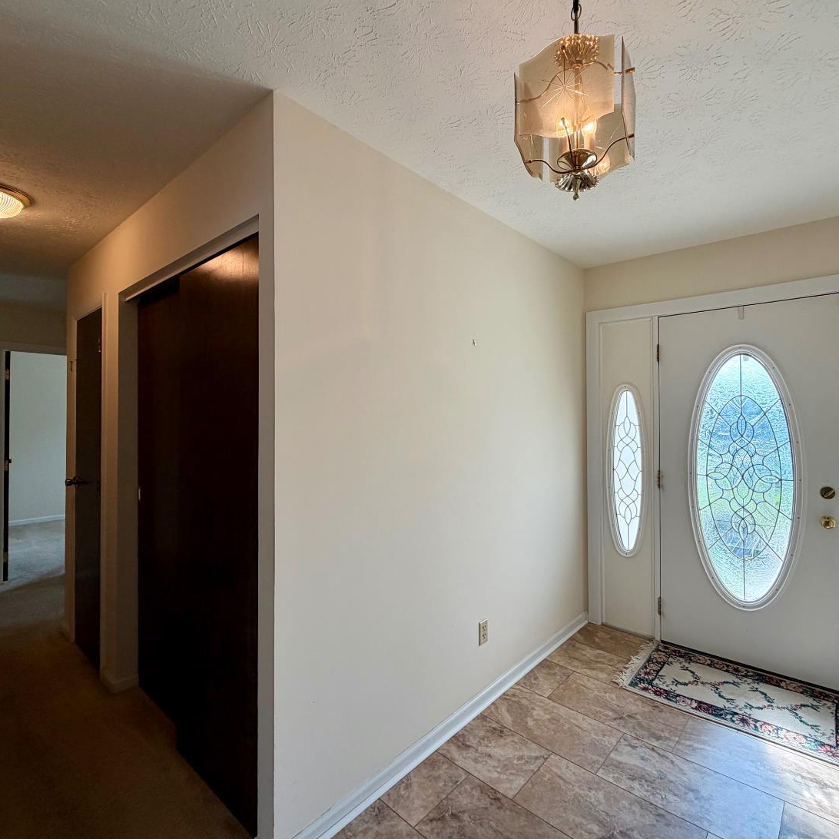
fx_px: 466
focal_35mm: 17
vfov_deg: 84.0
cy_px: 412
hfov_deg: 83.3
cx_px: 487
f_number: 2.2
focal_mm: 2.22
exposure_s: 1/120
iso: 64
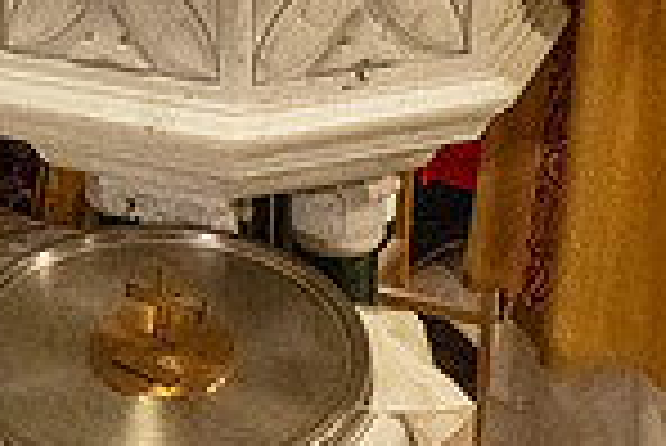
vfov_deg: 13.6
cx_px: 225
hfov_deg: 21.6
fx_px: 1741
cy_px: -255
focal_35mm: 94
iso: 5000
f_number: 4.5
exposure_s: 1/60
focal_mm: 24
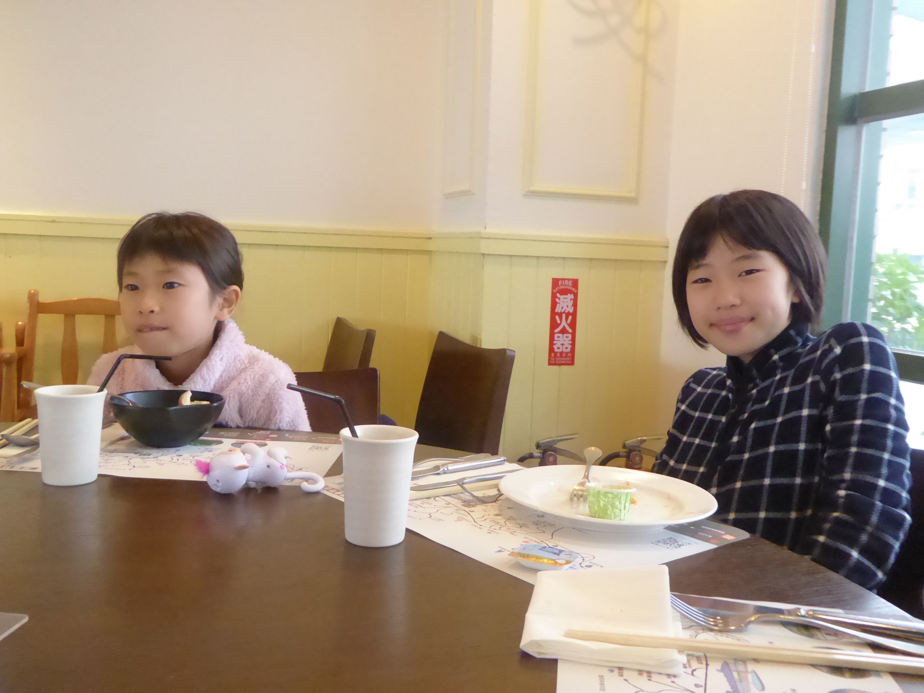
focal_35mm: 34
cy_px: 346
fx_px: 908
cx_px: 462
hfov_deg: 54.0
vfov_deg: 41.8
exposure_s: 1/125
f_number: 3.6
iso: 1600
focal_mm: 5.8
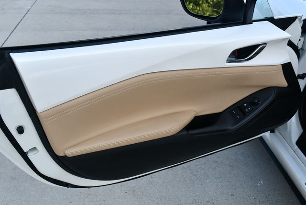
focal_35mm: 36
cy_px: 102
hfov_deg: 53.1
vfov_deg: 36.9
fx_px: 306
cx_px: 153
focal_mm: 18
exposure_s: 1/250
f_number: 6.3
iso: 200
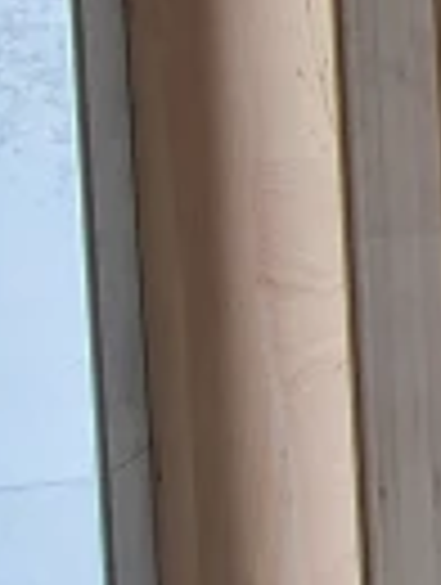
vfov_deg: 19.3
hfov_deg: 9.2
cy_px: 68
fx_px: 1693
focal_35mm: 100
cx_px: 1552
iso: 50
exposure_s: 1/50
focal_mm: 1.74
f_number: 2.2
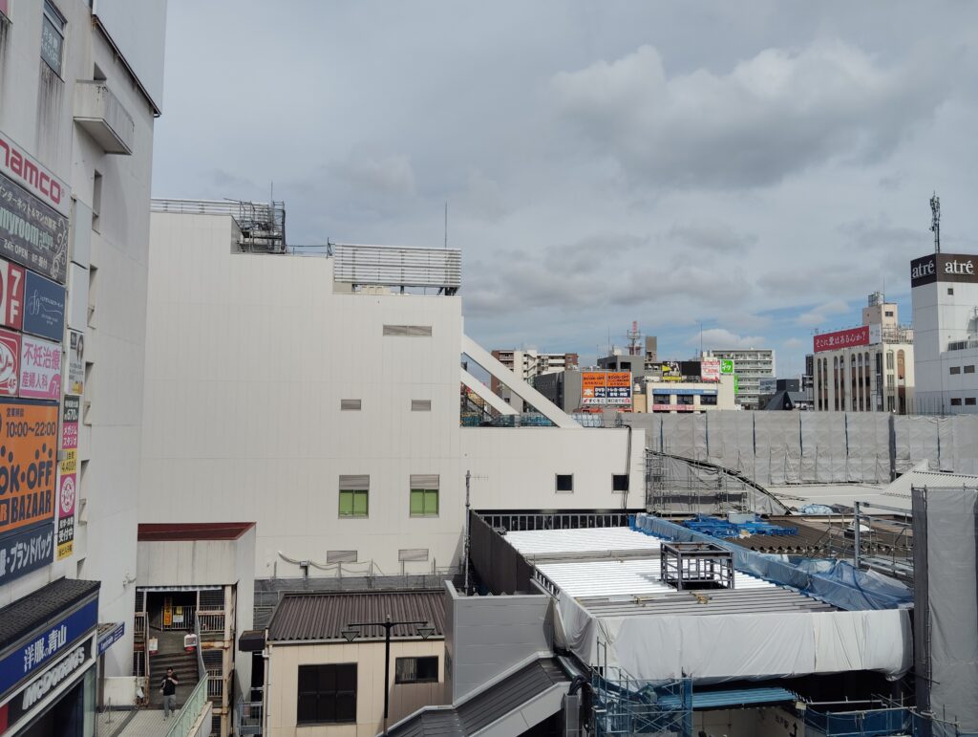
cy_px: 368
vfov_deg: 49.9
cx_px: 489
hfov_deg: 63.4
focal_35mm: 28
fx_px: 792
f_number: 1.8
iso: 50
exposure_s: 1/1380
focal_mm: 4.22
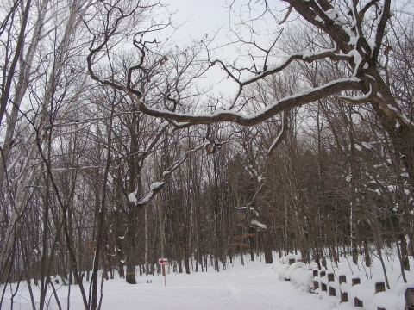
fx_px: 454
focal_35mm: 38
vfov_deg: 37.7
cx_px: 207
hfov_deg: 49.0
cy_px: 155
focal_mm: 6.3
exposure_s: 1/164
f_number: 4
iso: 50
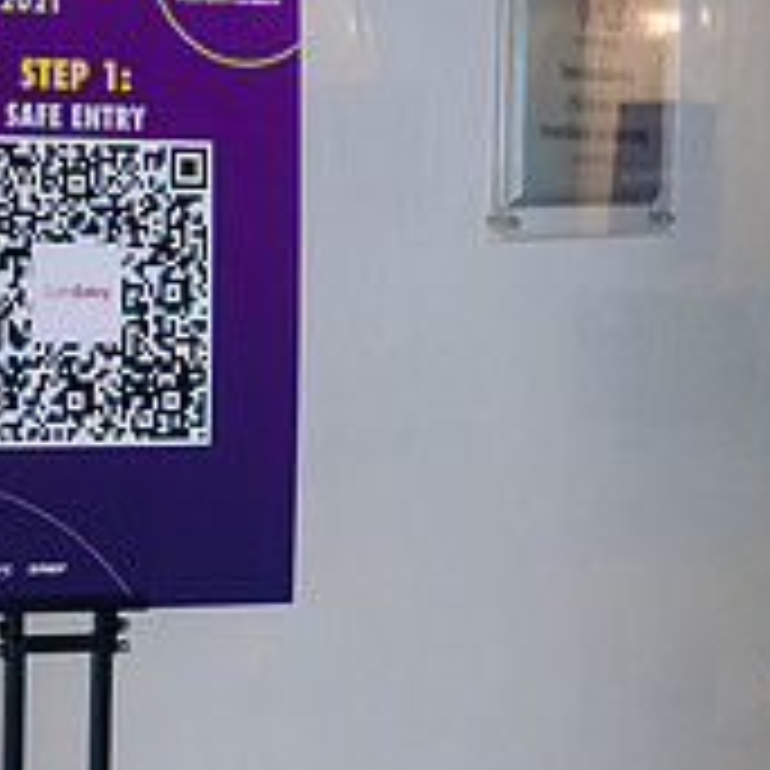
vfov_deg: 11.4
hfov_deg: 11.3
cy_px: 471
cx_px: 41
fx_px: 3850
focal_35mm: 153
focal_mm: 25
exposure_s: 1/125
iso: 500
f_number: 2.8
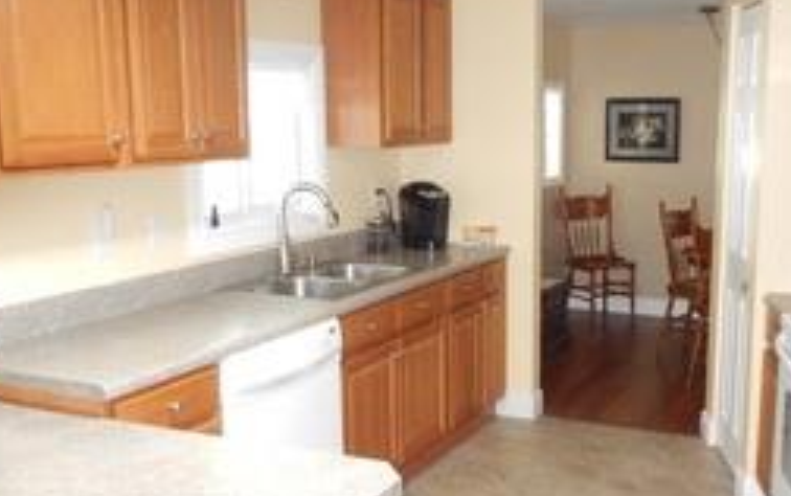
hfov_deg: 46.8
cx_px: 480
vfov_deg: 30.6
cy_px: 283
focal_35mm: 42
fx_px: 906
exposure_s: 1/30
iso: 640
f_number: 3.2
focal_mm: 4.5
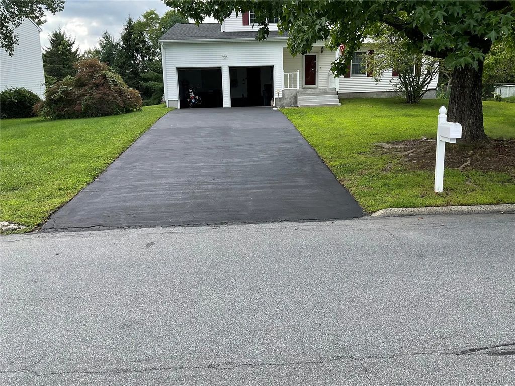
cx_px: 258
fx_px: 431
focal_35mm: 29
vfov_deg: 48.2
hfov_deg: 61.7
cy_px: 193
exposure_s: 1/461
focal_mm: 3
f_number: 1.8
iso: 16
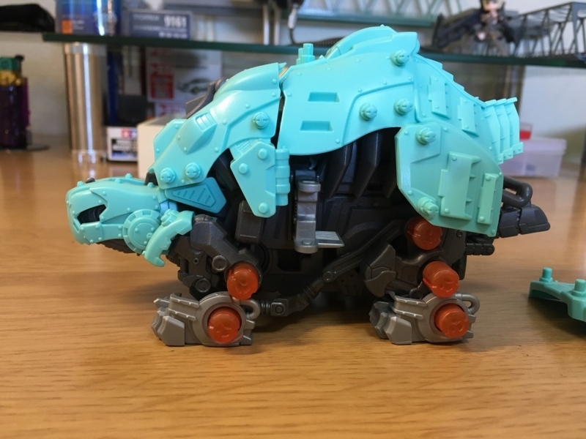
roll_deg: -2.8
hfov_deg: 61.7
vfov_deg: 48.2
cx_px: 293
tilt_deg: -15.3
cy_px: 220
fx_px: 491
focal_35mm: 29
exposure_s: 1/30
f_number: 2.2
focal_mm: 4.15
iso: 80
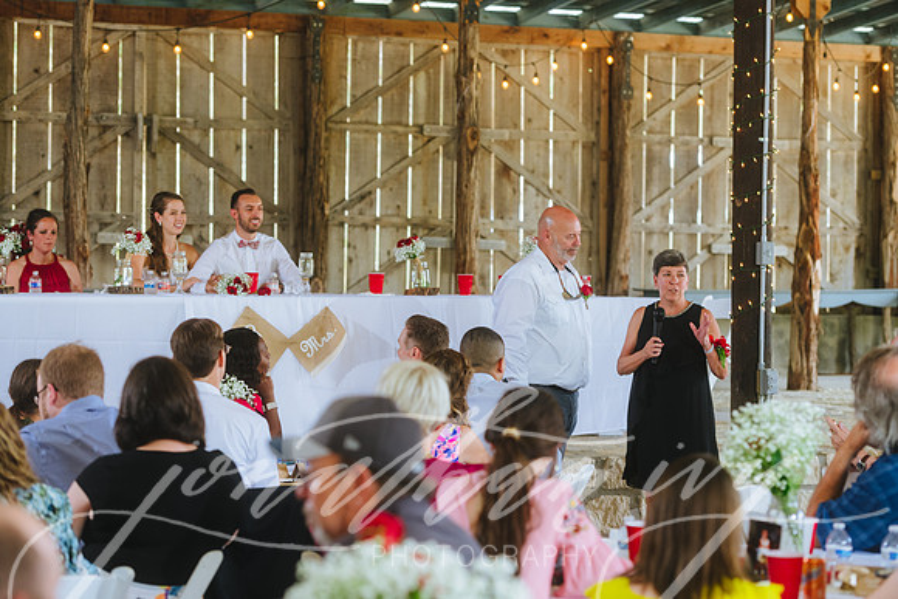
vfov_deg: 13.4
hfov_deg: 20.0
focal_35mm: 102
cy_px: 300
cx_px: 449
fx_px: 2545
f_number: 2.8
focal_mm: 102
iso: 500
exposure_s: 1/100
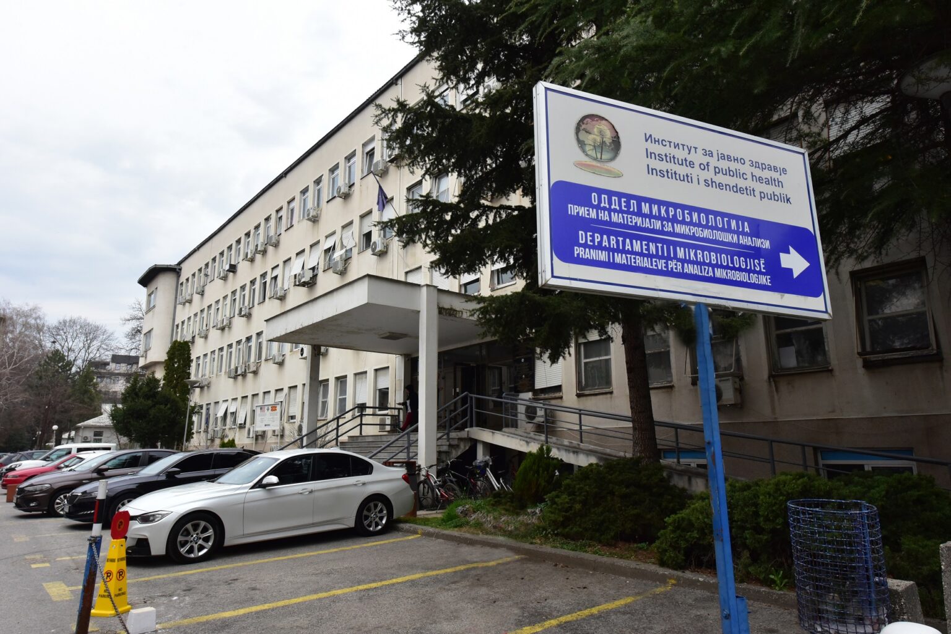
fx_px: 608
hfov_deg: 76.1
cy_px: 317
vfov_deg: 55.1
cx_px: 476
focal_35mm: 23
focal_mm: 23
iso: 2500
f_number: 14
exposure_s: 1/1250
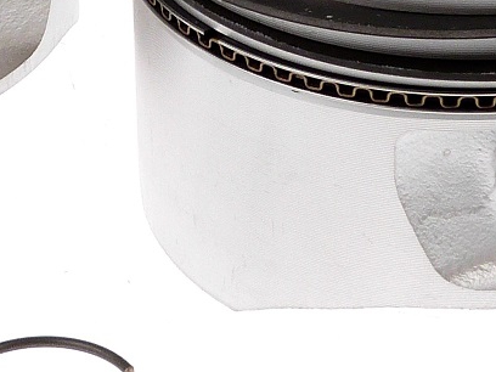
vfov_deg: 6.1
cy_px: -156
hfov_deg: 8.2
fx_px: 3439
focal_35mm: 240
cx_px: 134
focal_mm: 8.7
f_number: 3.6
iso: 100
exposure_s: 1/125
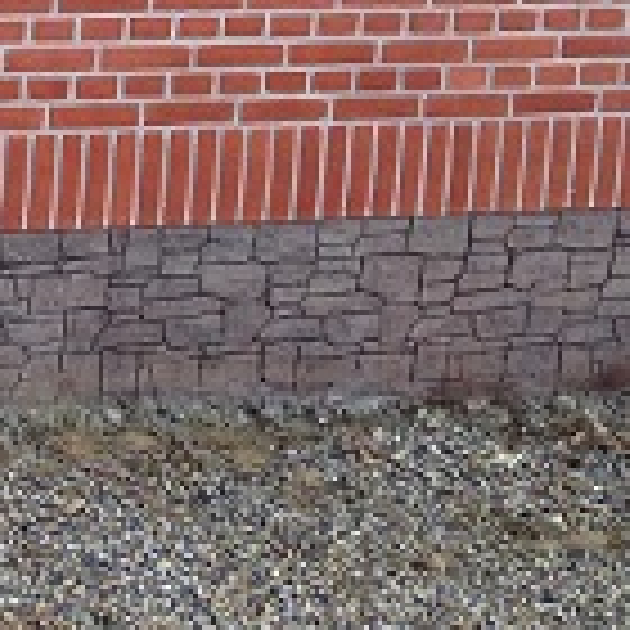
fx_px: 2574
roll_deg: -0.7
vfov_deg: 13.7
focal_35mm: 125
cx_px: -558
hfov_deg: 12.5
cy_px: -50
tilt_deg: -7.6
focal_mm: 4.12
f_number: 2.4
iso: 50
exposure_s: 1/40
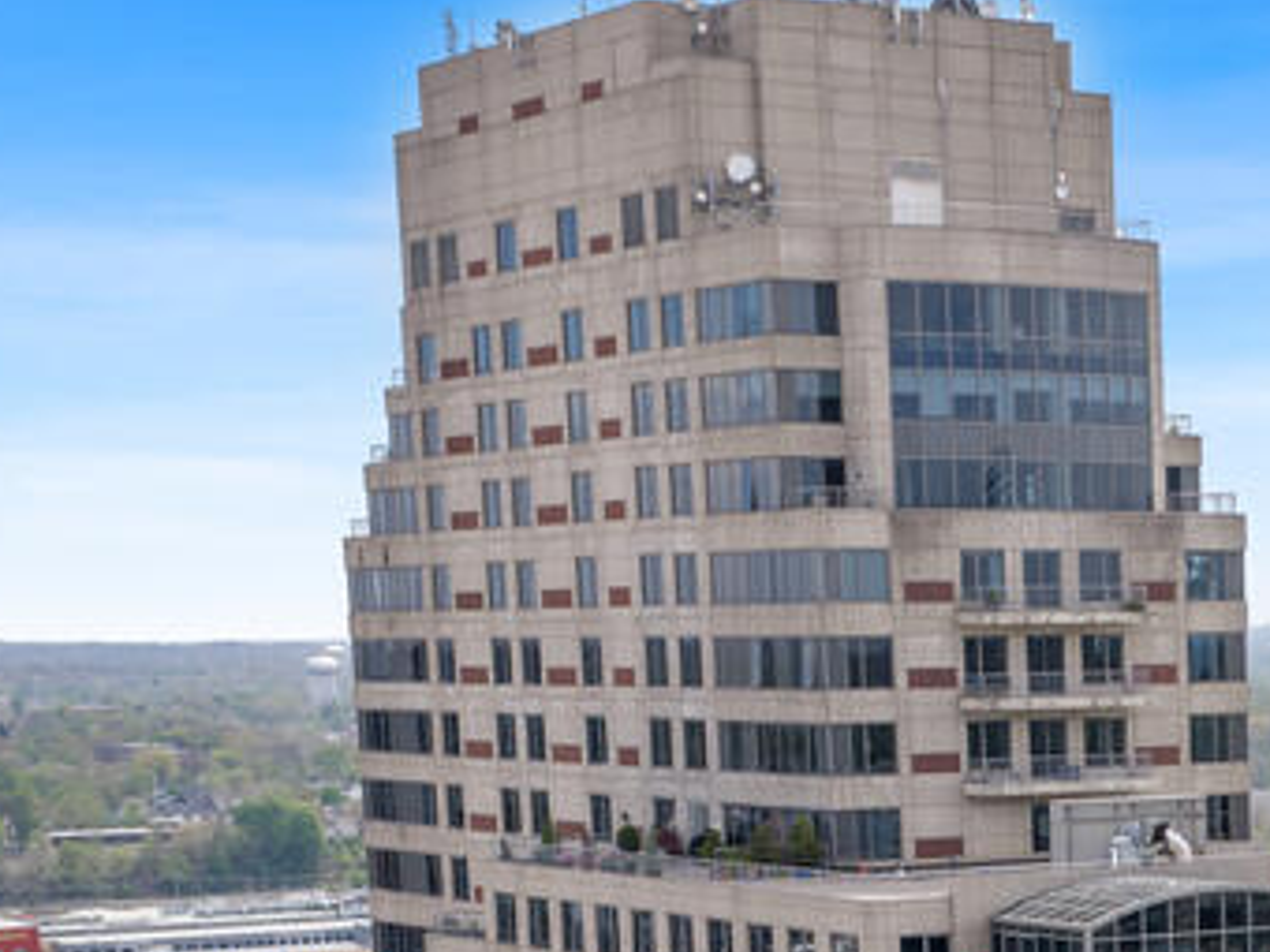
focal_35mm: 95
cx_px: 1468
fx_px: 3485
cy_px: 1333
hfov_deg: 19.6
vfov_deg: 14.7
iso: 100
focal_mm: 14.45
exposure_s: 1/160
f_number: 5.6
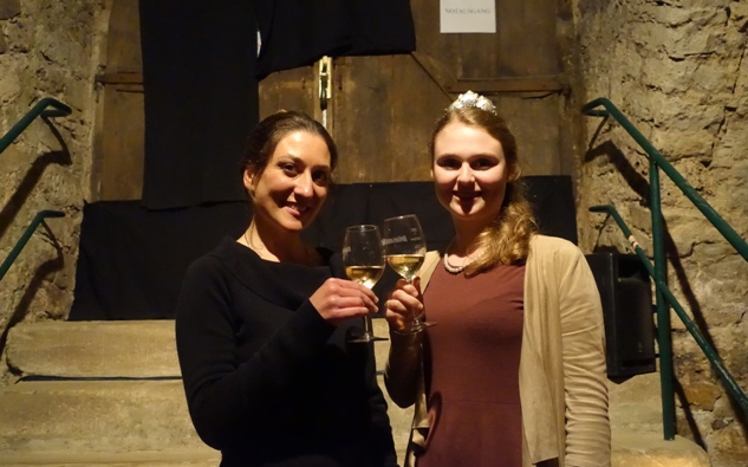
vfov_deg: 38.3
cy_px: 219
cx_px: 371
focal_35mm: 33
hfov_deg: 58.2
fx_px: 672
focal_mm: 11.81
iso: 6400
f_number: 2.8
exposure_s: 1/30
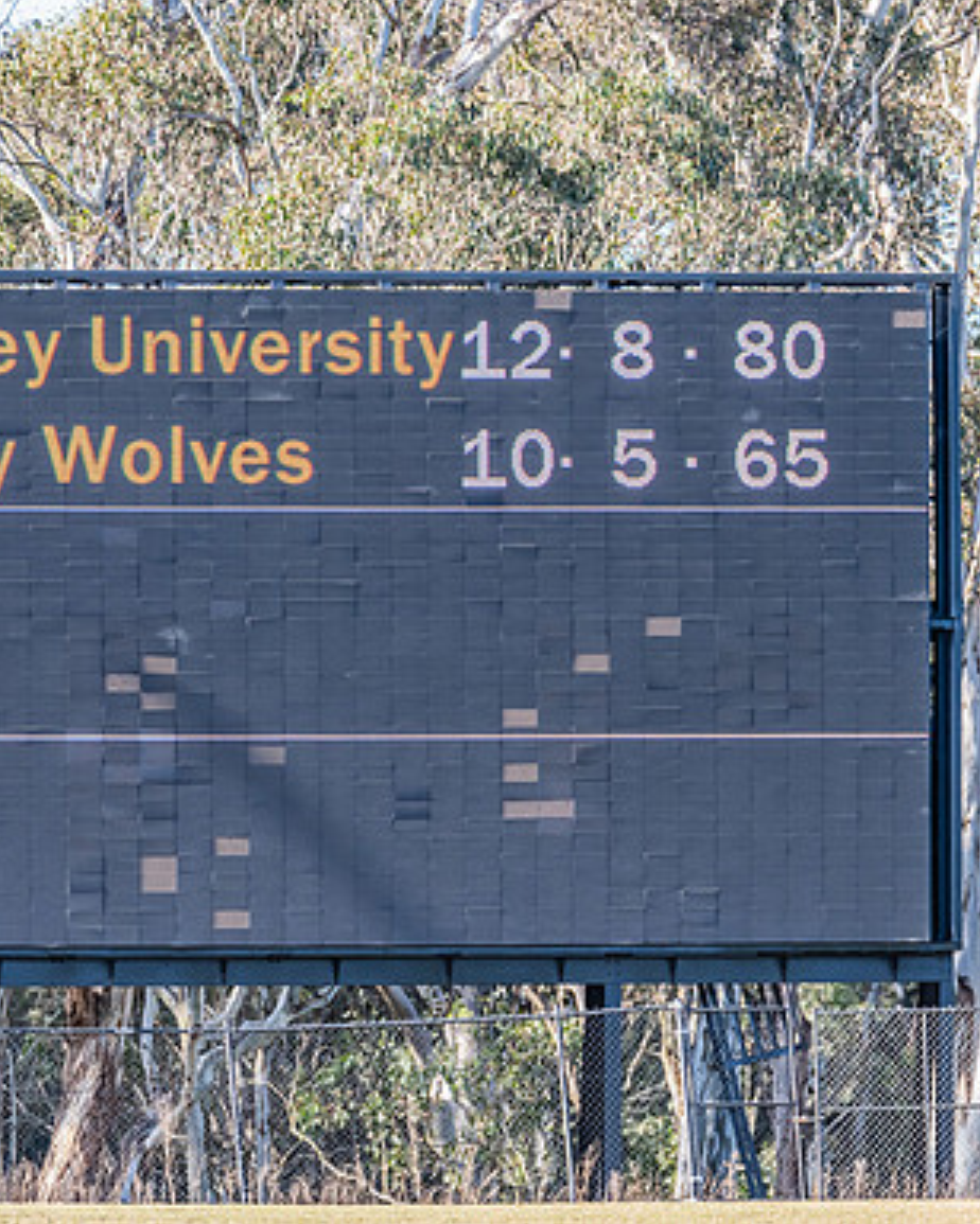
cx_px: 207
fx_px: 18635
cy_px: 560
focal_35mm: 514
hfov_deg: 3.0
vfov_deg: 3.8
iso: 800
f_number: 5.6
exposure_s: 1/640
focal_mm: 330
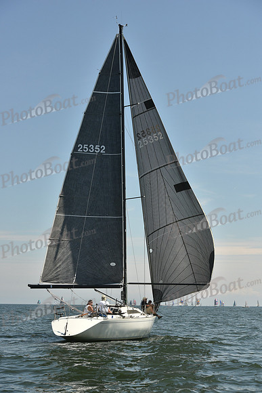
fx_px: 764
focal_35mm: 70
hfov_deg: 19.5
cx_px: 131
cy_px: 196
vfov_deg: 28.8
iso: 320
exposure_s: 1/1600
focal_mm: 70
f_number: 8
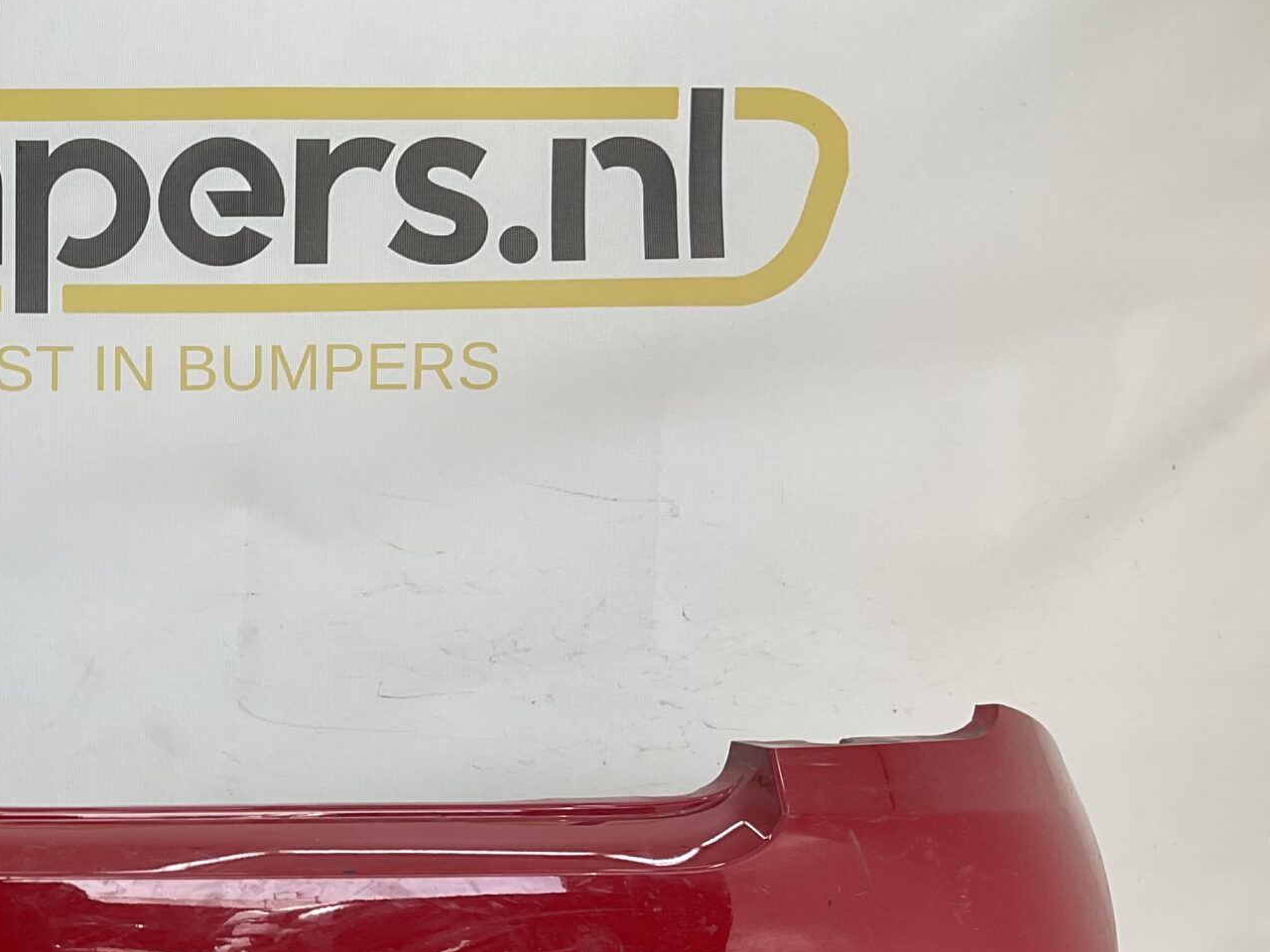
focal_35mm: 58
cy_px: 797
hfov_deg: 30.8
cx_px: 2
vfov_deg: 24.7
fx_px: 2128
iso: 16
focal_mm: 3
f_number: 1.8
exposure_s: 1/202
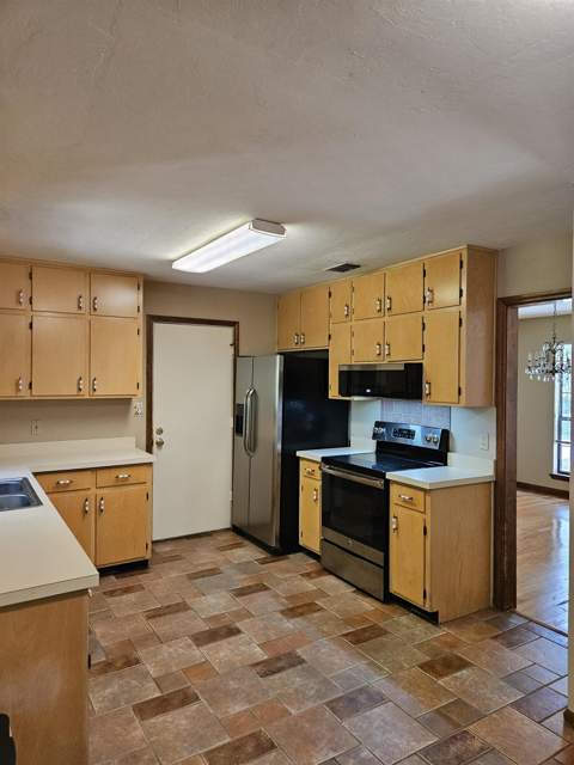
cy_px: 382
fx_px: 509
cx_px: 287
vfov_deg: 73.9
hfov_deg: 58.9
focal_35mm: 23
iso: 400
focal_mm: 5.4
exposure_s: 1/120
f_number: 1.8
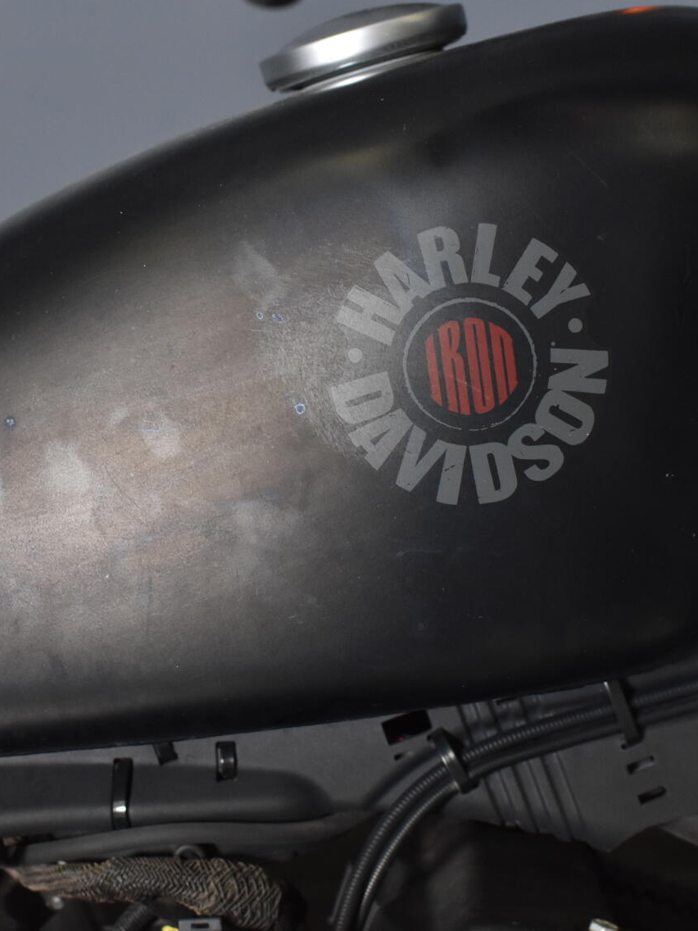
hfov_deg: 16.6
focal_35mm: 89
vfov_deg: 22.0
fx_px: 2389
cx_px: 324
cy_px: 459
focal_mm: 35
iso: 800
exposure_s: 1/160
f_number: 4.5
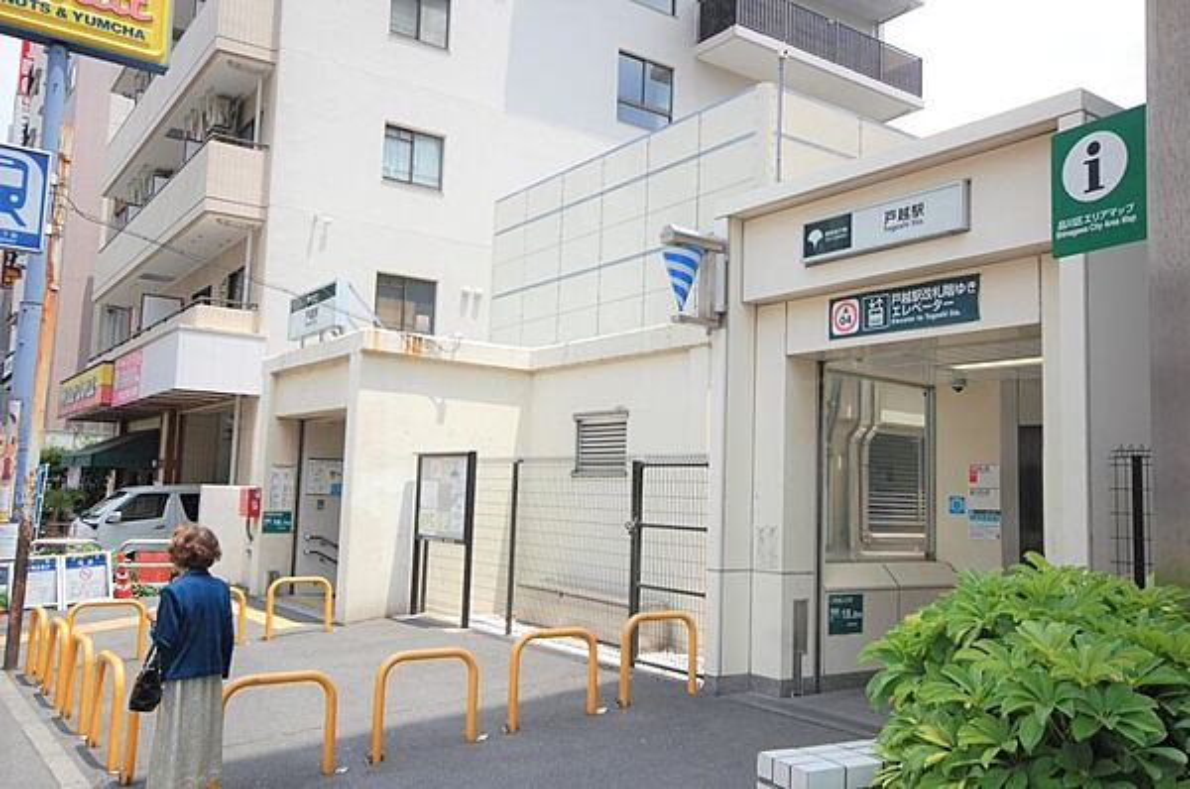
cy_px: 394
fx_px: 990
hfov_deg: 62.0
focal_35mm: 30
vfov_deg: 43.5
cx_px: 595
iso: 200
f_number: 8
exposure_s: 1/250
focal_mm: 20
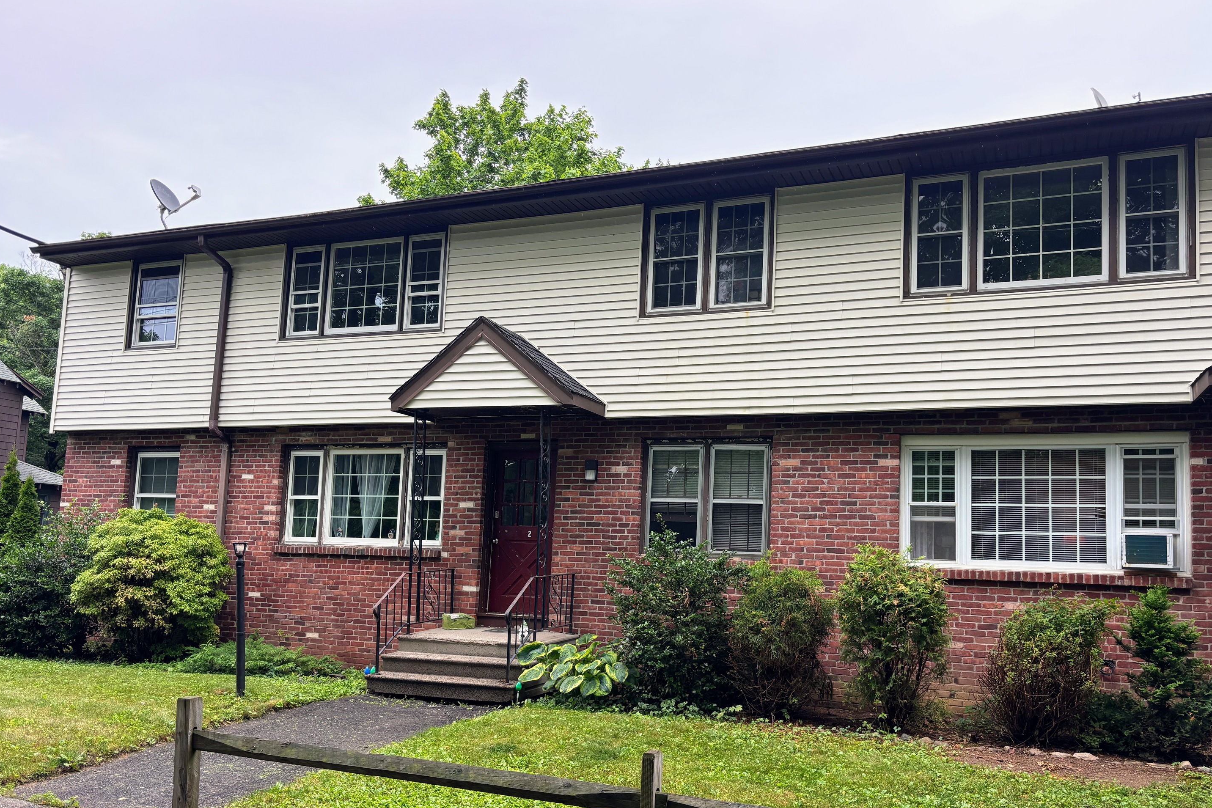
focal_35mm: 29
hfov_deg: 63.6
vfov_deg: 44.8
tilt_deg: +4.2
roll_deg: -2.4
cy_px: 467
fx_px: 976
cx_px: 631
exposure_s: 1/313
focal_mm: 5.96
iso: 50
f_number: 1.6
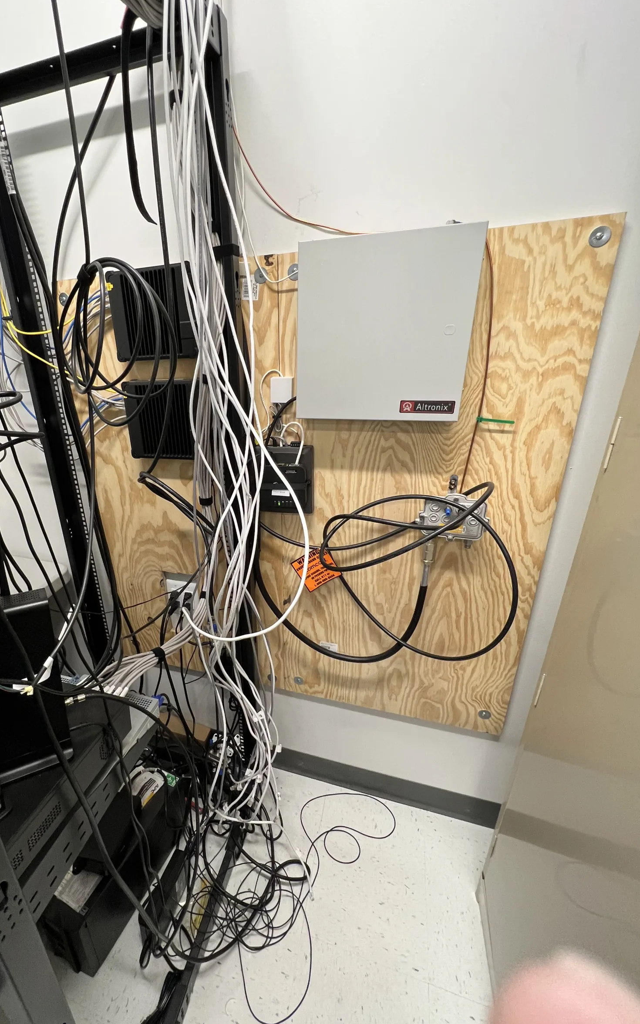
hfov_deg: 73.2
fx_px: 419
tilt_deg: -22.9
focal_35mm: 15
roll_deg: +3.7
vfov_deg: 101.5
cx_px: 230
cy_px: 519
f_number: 1.8
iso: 250
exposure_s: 1/63
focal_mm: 1.57
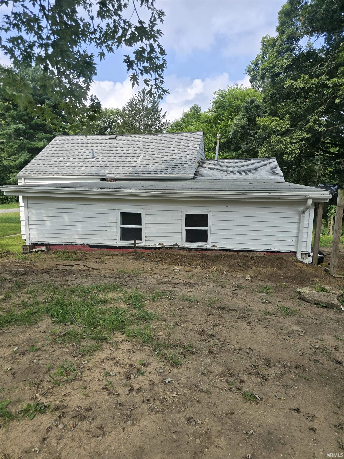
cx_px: 172
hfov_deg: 58.9
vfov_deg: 73.9
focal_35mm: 23
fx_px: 305
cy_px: 230
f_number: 1.7
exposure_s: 1/446
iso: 12
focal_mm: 6.3
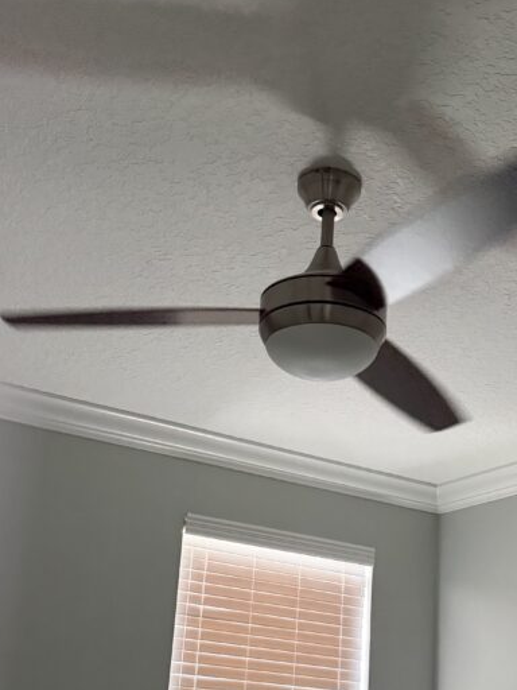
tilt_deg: +14.9
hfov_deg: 30.2
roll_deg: -3.5
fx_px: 956
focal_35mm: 48
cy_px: 488
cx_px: 302
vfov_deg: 38.9
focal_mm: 6.76
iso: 640
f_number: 1.78
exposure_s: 1/60
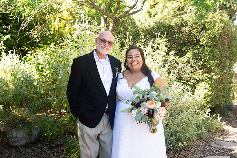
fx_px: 250
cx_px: 118
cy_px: 79
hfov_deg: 50.7
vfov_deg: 35.1
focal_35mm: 38
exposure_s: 1/400
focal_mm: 38
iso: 640
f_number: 4.5
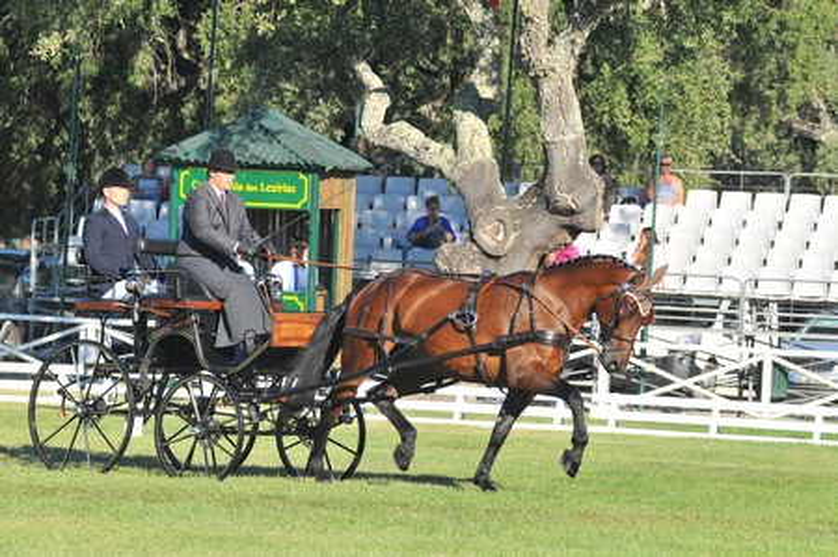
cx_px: 419
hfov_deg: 9.2
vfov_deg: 6.1
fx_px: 5232
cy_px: 278
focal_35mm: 225
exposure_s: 1/800
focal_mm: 150
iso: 320
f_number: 5
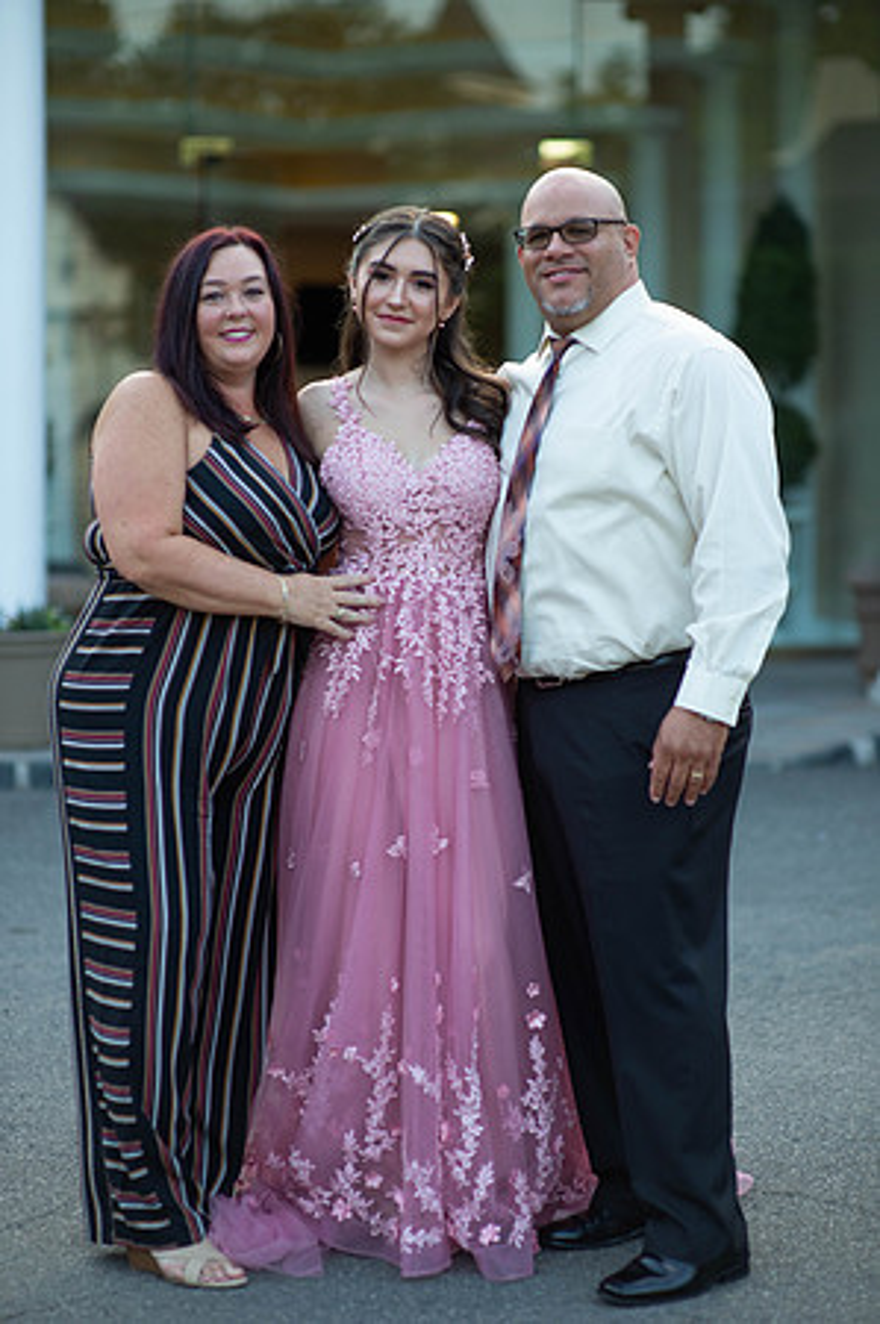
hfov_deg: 16.0
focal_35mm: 85
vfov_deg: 23.9
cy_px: 662
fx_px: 3124
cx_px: 440
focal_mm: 85
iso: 250
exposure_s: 1/800
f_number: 2
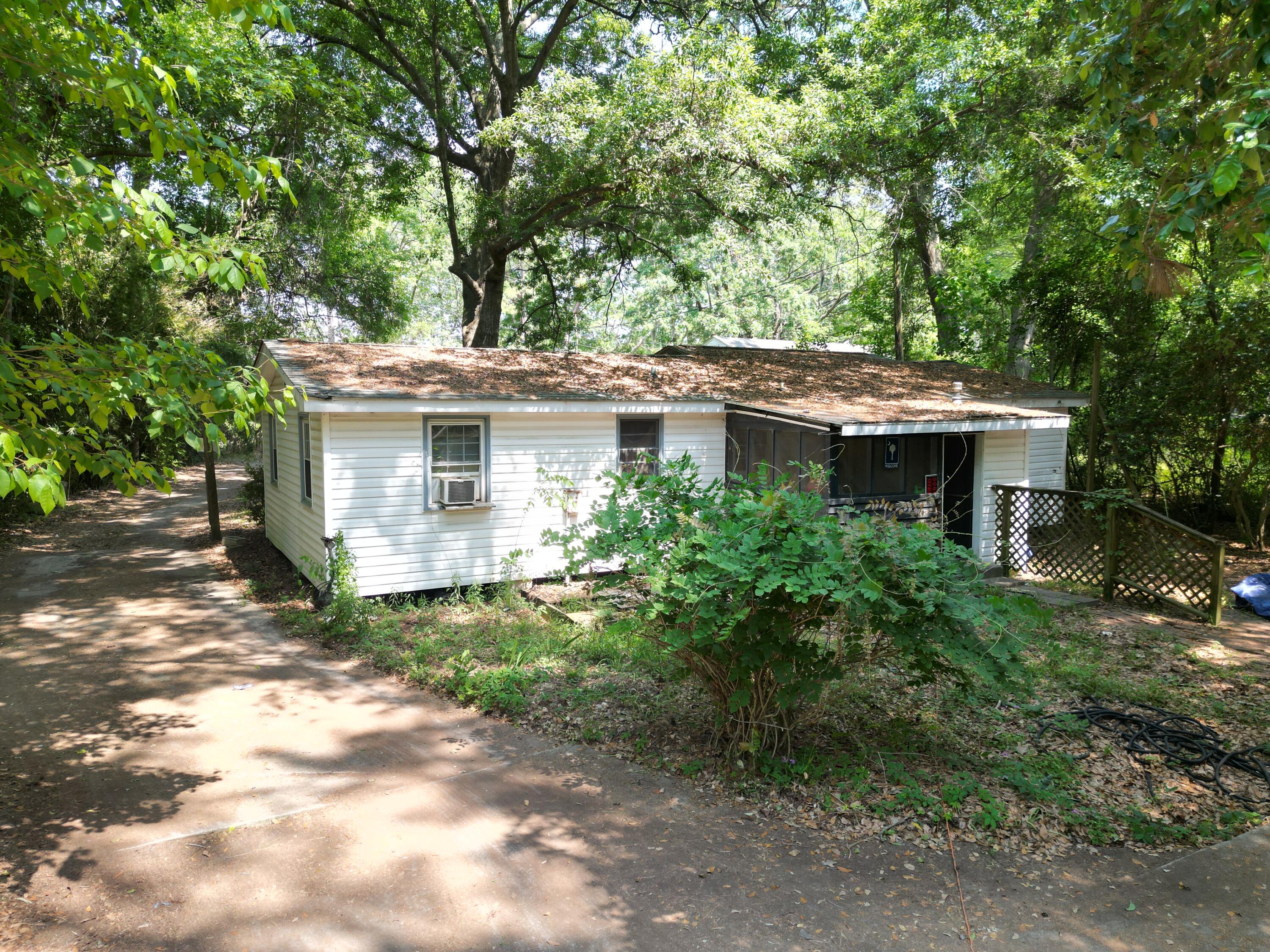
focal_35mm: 24
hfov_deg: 71.6
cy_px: 476
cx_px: 635
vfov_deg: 56.8
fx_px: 881
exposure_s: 1/320
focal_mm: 6.72
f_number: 1.7
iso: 100
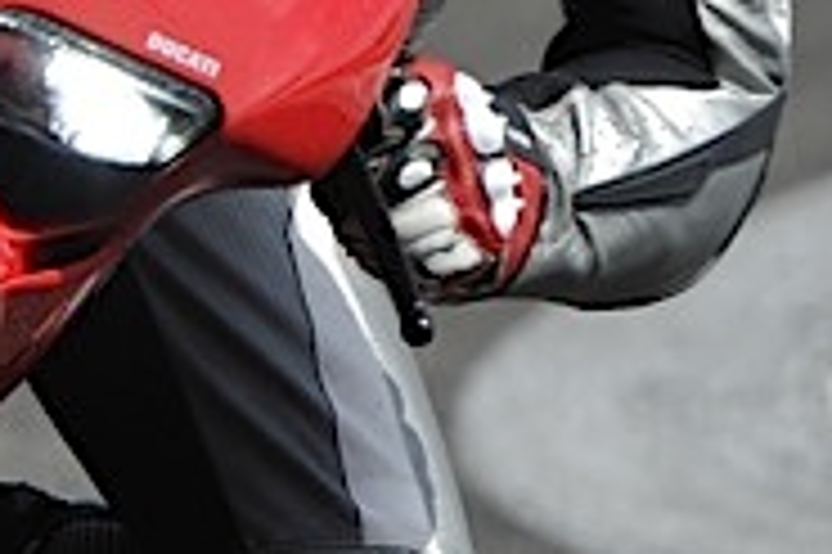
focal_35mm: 2918
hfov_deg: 0.7
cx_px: -409
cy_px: -56
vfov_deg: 0.5
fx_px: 67377
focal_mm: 600
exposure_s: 1/1000
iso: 160
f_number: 5
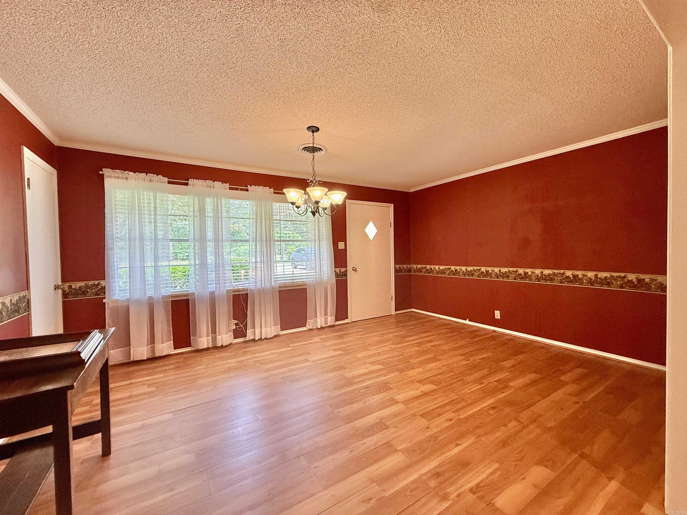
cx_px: 344
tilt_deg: -0.6
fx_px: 278
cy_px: 258
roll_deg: +1.1
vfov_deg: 85.7
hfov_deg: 102.1
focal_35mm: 14
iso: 200
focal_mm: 2.22
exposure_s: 1/120
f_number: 2.2
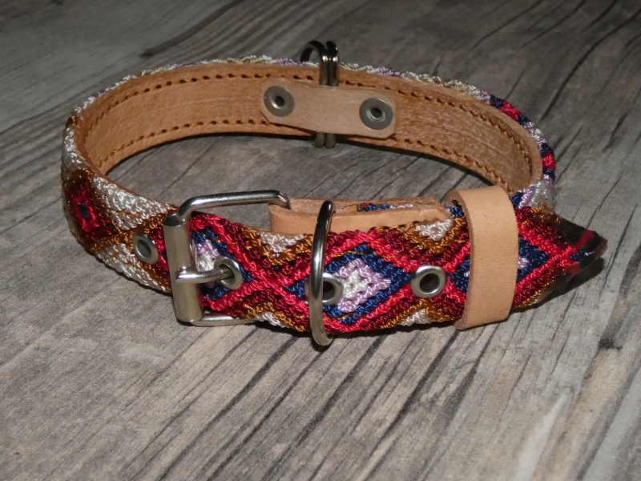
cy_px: 240
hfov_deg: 43.9
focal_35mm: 43
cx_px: 320
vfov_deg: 33.6
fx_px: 796
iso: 800
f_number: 3.7
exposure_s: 1/60
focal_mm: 7.8
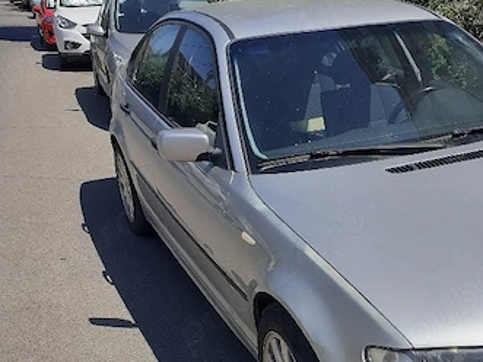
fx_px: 683
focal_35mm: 49
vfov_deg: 29.1
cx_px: 330
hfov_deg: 38.4
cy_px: 285
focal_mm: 3.6
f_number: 1.9
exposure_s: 1/3333
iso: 40
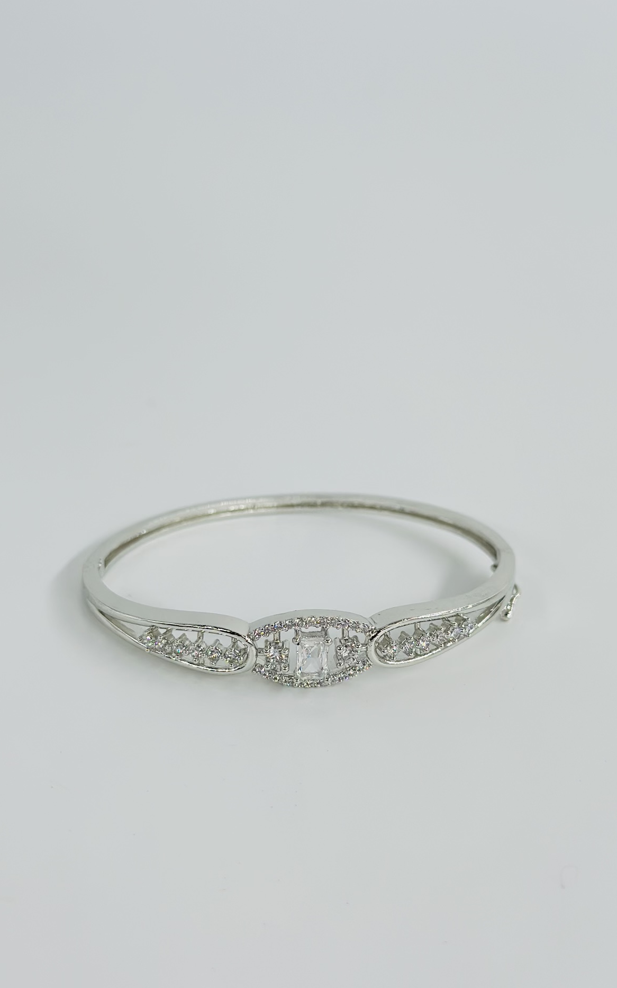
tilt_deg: -26.9
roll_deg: -3.8
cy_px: 505
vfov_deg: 36.9
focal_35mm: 55
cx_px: 301
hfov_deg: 23.6
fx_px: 1479
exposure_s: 1/1880
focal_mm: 6.86
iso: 80
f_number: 1.78
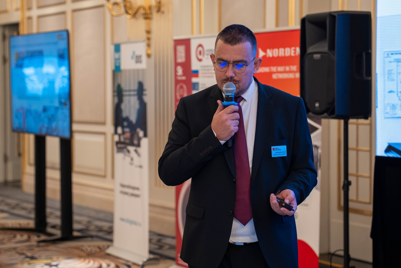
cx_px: 200
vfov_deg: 13.7
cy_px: 134
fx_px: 1114
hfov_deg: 20.4
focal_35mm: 100
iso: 800
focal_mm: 67
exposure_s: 1/200
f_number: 2.8
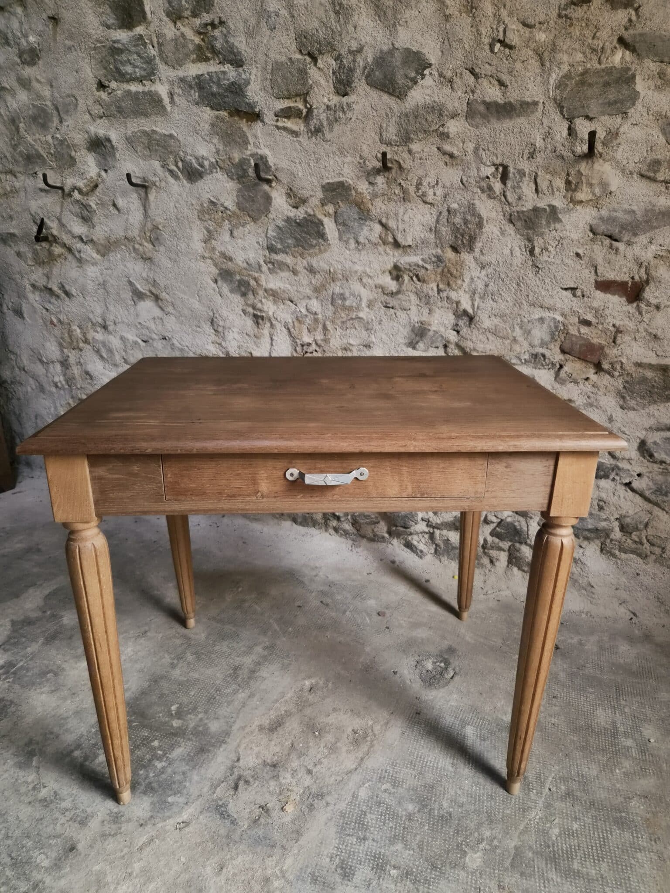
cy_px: 446
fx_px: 594
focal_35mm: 23
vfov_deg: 73.9
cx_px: 335
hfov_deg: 58.9
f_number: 1.8
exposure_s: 1/100
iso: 1600
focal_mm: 5.4
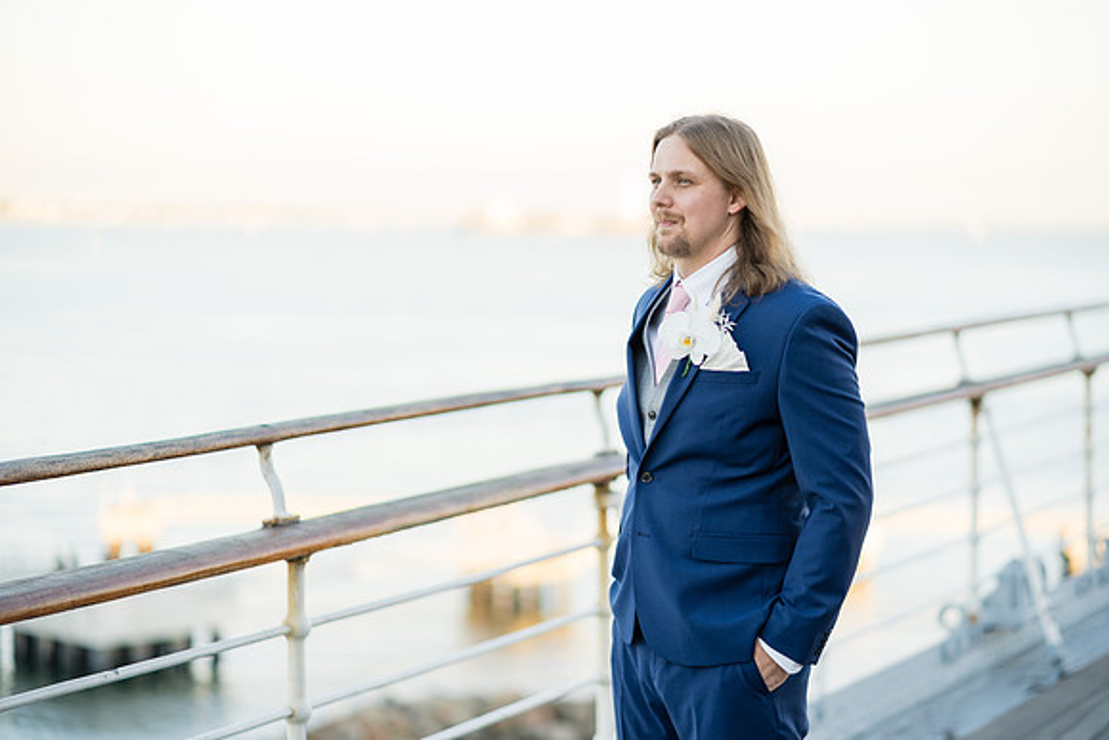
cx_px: 554
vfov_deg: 16.1
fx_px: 2619
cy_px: 370
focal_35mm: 85
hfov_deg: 23.9
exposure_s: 1/500
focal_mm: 85
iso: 100
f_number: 1.8
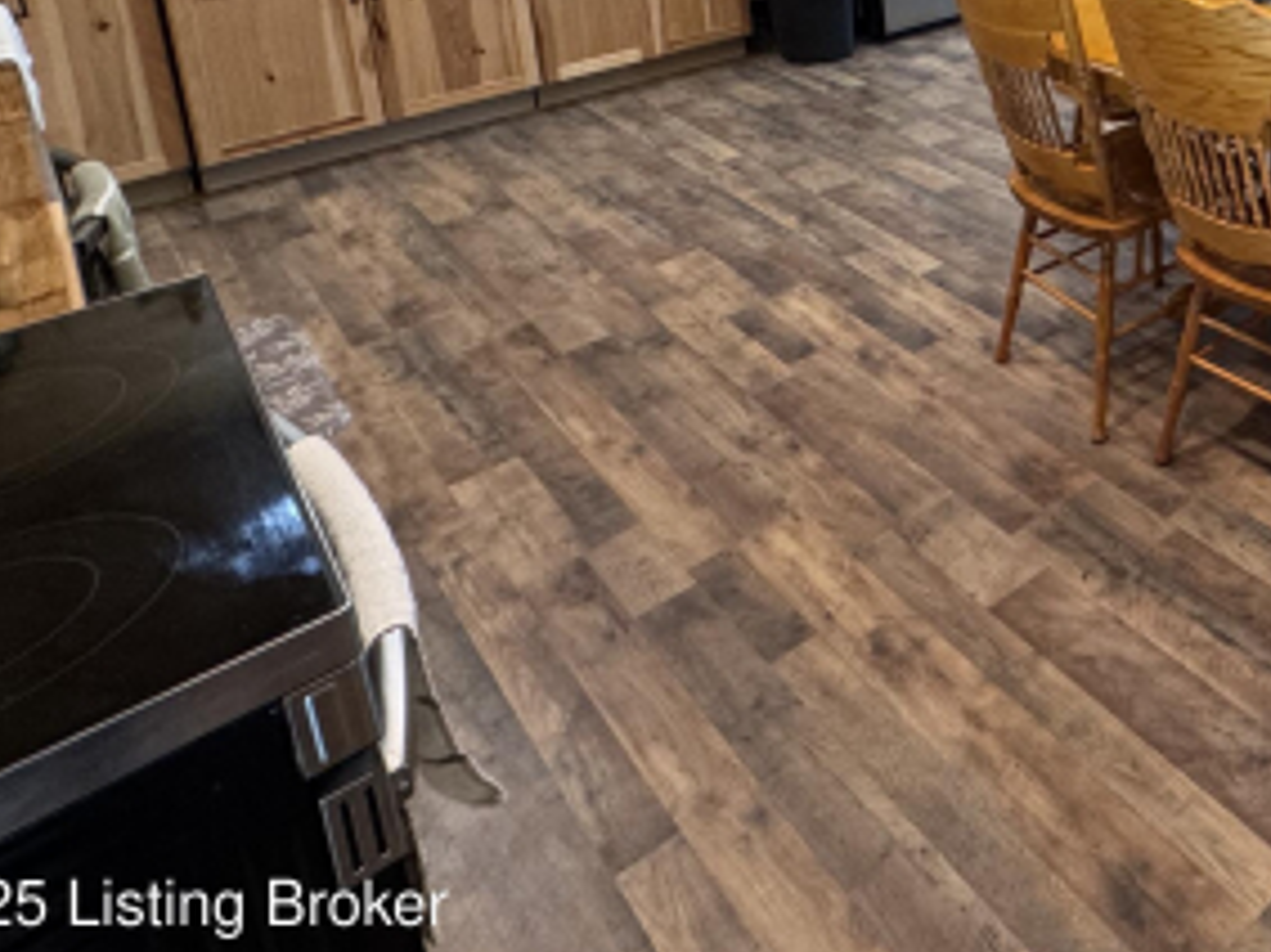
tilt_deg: -11.5
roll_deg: +1.3
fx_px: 1211
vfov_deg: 35.9
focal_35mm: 33
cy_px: -117
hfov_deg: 44.3
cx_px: 1354
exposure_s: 1/60
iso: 200
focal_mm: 2.22
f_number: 2.2
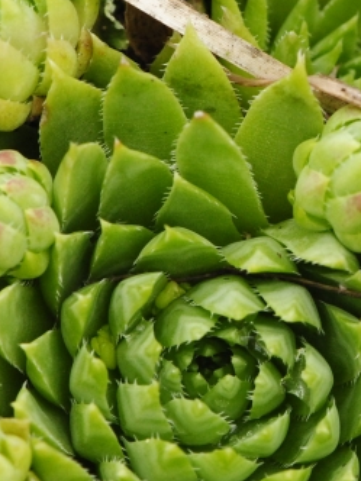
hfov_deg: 5.0
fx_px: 4118
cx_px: 418
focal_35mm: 296
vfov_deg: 6.7
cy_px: 240
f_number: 9
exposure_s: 1/250
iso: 800
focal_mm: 85
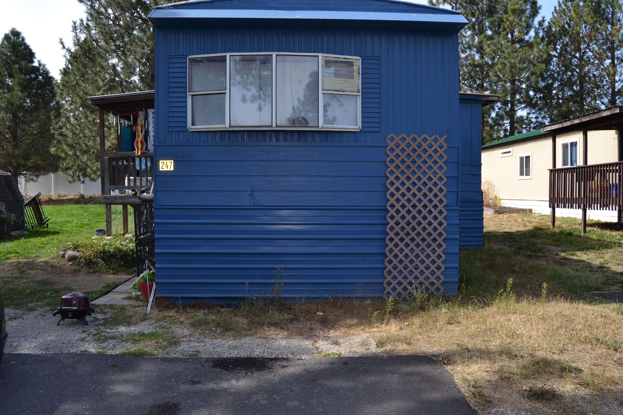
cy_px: 208
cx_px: 312
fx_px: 467
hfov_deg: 67.4
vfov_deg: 47.9
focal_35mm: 27
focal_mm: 18
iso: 100
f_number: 7.1
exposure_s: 1/200
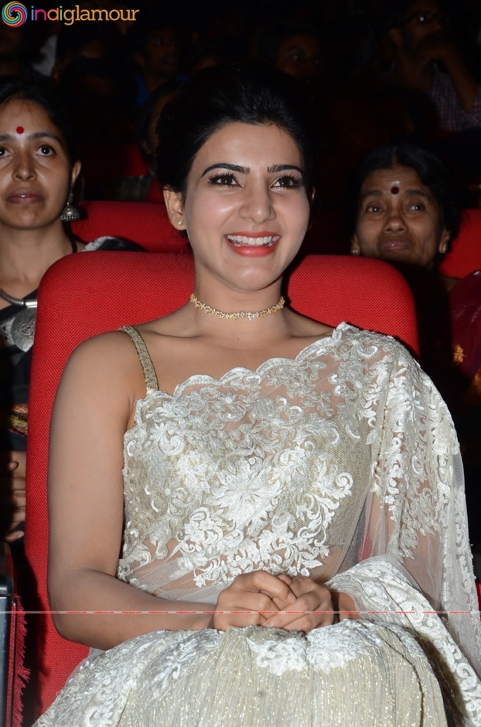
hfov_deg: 13.0
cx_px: 240
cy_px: 364
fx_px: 2115
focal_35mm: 105
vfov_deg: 19.5
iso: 320
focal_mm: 70
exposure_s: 1/125
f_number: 9
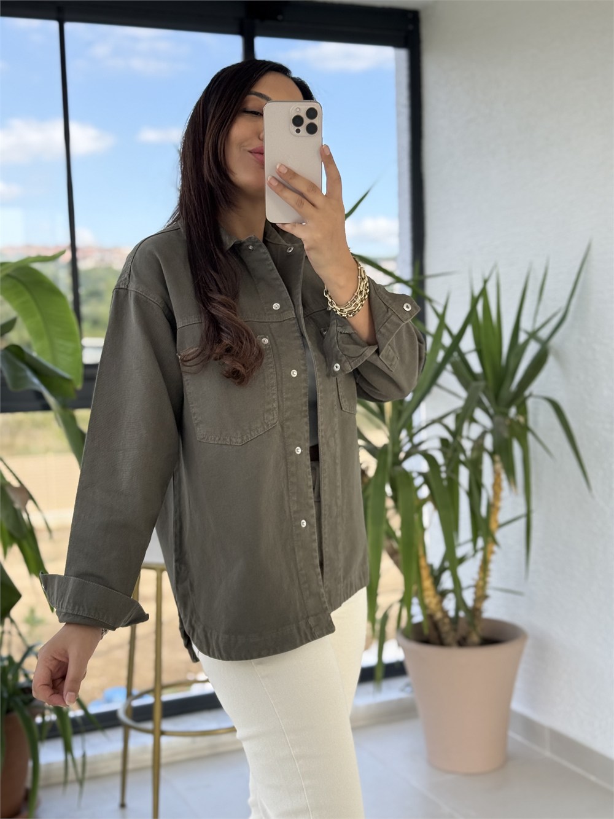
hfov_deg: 30.3
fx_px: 1135
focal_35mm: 48
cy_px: 410
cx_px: 307
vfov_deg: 39.7
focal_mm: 6.76
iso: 100
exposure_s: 1/384
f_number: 1.78
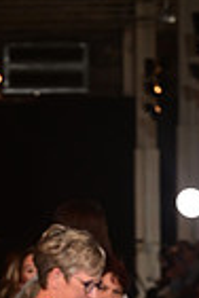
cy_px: 602
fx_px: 2388
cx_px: -76
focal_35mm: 288
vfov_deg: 6.9
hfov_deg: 4.7
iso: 1000
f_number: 6.3
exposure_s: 1/160
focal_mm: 70
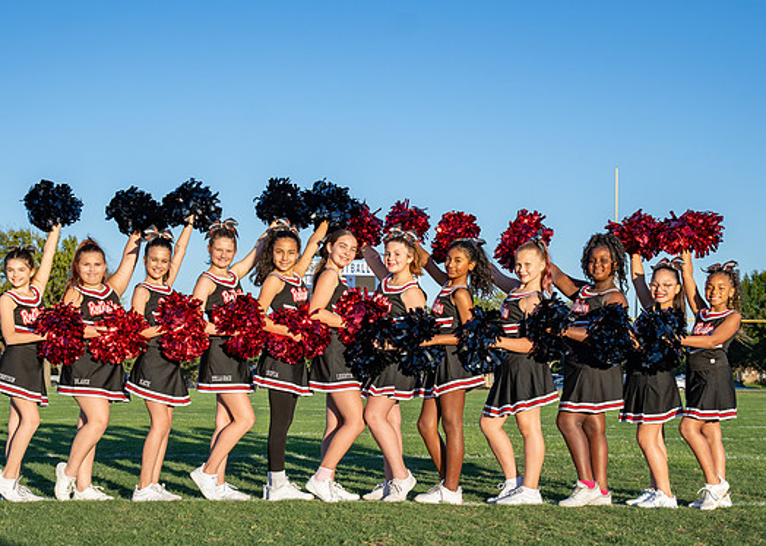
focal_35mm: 73
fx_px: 1588
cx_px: 363
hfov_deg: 27.1
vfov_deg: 19.5
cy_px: 356
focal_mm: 47.8
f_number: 5
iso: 125
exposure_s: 1/500
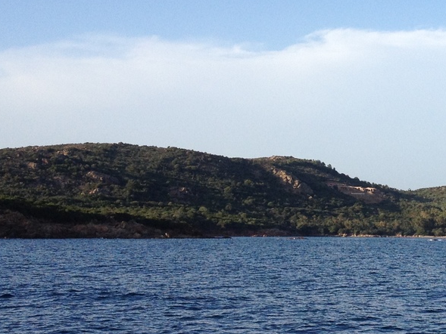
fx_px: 1224
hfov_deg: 19.9
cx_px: 473
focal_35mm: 95
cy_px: 171
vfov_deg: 15.6
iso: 64
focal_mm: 4.28
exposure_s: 1/1255
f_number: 2.4
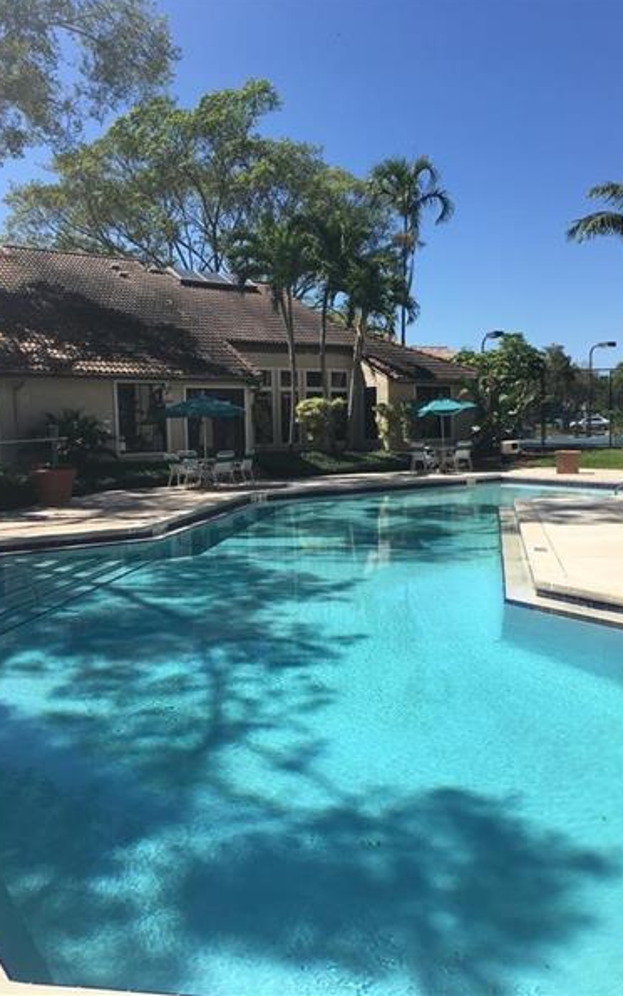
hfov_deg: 40.5
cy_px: 495
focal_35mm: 31
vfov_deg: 61.2
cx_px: 355
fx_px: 842
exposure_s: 1/1832
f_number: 2.2
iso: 25
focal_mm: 4.15
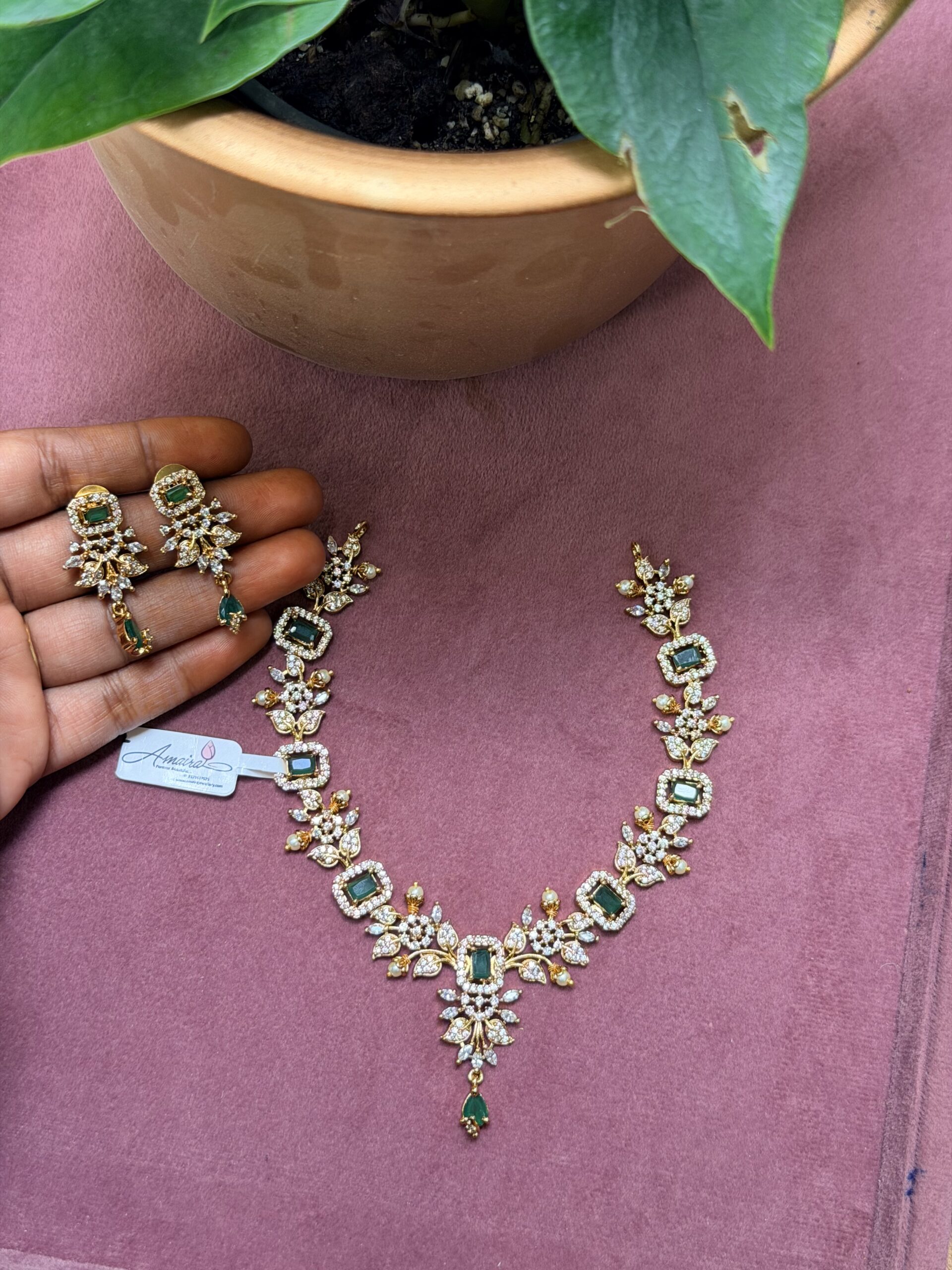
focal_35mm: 48
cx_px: 476
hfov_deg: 30.3
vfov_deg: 39.7
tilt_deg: -76.7
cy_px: 635
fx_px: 1760
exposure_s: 1/76
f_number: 1.78
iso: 100
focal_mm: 6.76
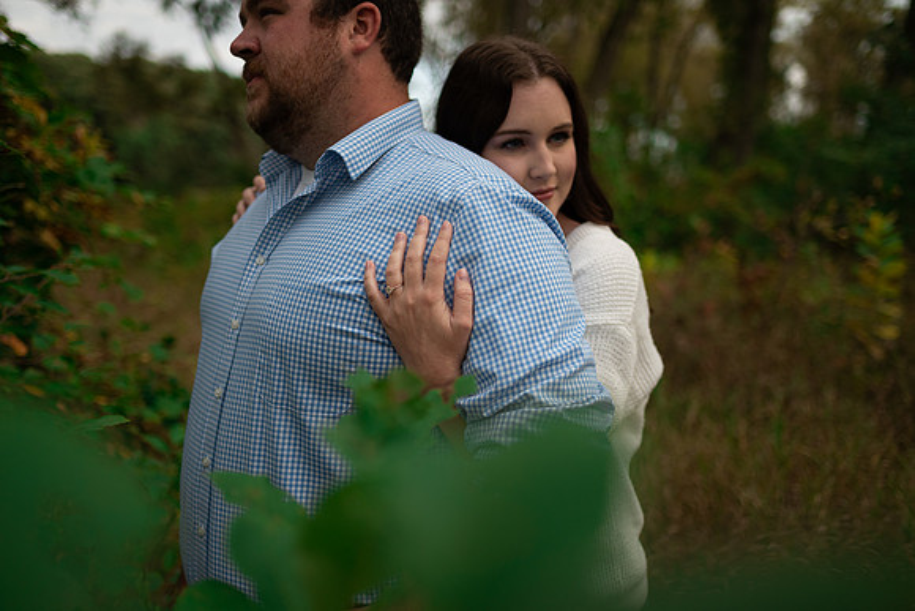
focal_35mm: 35
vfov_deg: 37.9
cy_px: 306
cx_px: 458
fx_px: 890
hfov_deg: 54.4
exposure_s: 1/1250
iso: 100
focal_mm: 35
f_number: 1.8
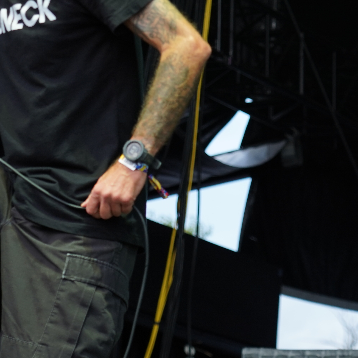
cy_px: 59
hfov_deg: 8.4
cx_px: 76
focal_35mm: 207
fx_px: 2422
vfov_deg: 8.4
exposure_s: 1/100
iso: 320
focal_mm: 82
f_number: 4
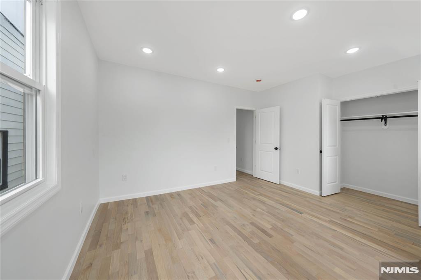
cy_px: 140
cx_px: 210
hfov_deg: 112.6
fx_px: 140
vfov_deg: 90.0
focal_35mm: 12
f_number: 7.1
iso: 320
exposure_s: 1/500
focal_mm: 12
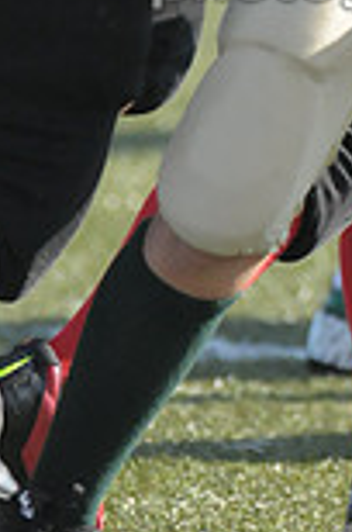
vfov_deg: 1.2
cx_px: 592
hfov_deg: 0.8
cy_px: -187
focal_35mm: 1755
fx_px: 25855
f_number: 4
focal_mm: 310
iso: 1600
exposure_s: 1/5000
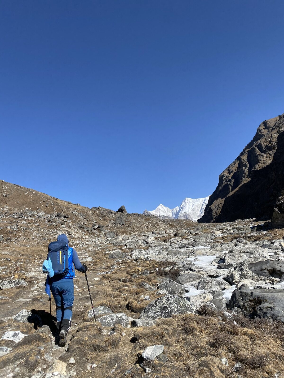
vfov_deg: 67.3
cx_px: 142
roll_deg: +5.9
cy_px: 189
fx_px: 284
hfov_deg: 53.1
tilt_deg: +12.3
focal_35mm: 26
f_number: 1.8
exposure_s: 1/2755
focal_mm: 4.25
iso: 32
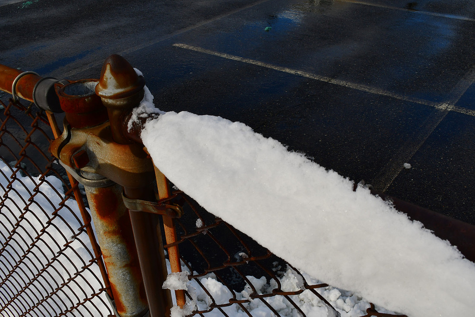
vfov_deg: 36.9
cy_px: 158
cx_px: 238
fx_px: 475
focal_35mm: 36
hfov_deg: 53.1
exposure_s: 1/200
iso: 200
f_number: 16
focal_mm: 24
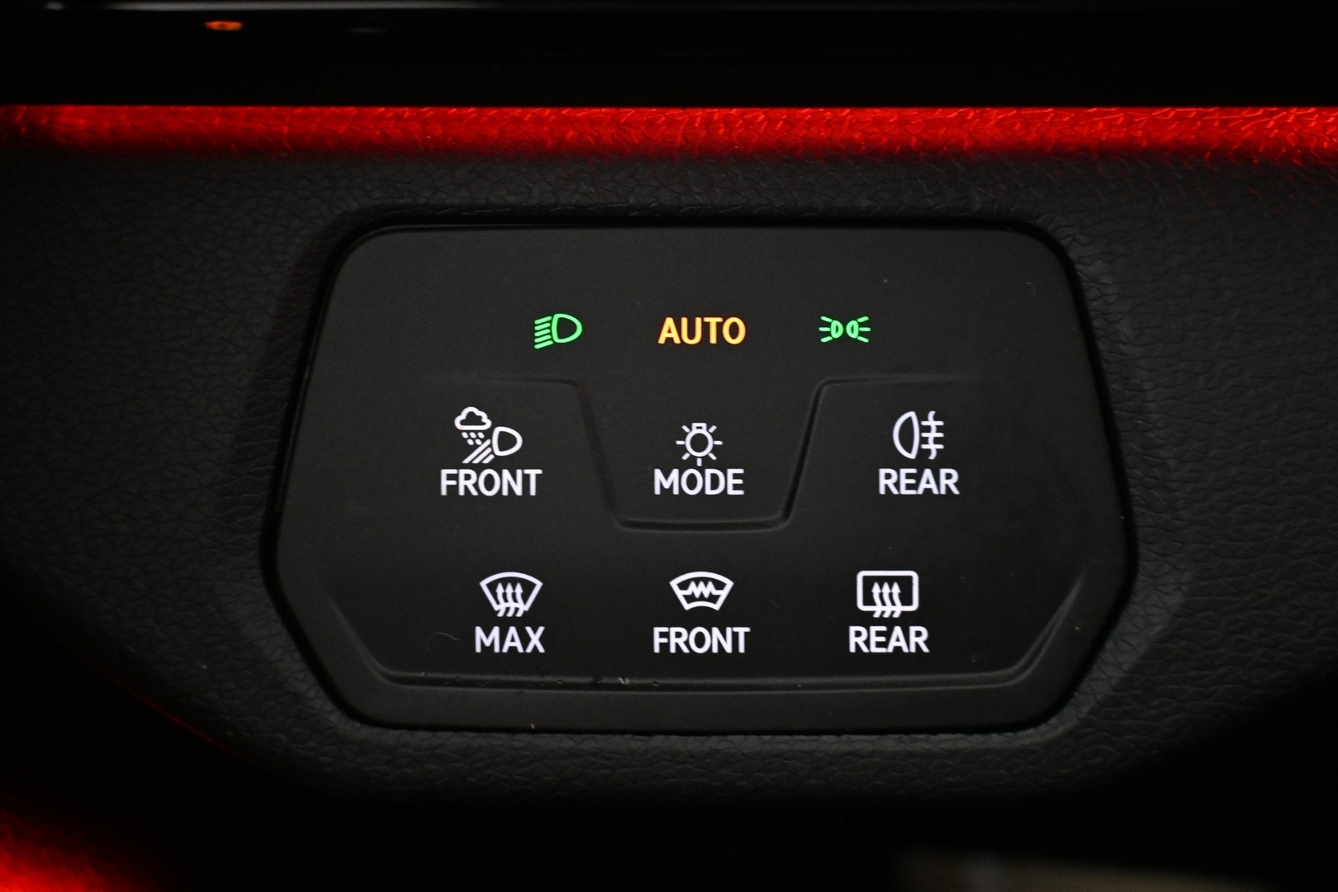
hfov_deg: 35.9
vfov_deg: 24.4
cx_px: 669
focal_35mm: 56
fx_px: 2063
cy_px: 446
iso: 4000
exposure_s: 1/20
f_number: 5.3
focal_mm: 37
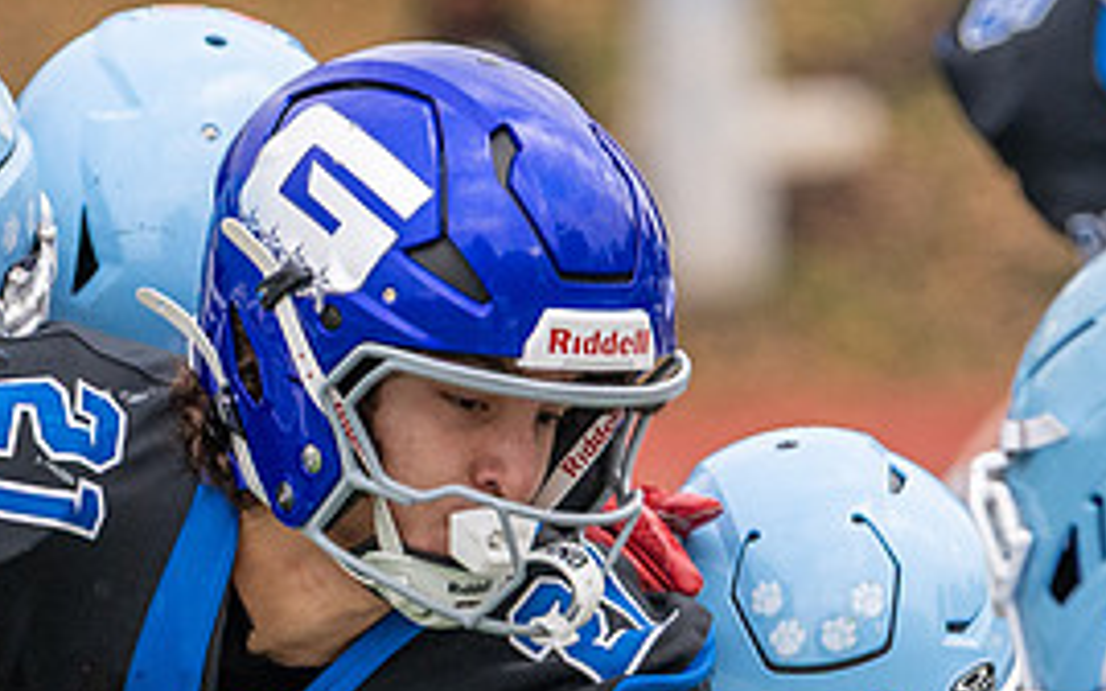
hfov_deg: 3.1
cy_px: 1005
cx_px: 317
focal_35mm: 682
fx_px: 20553
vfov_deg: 1.9
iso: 640
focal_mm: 160
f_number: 2.8
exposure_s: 1/1000
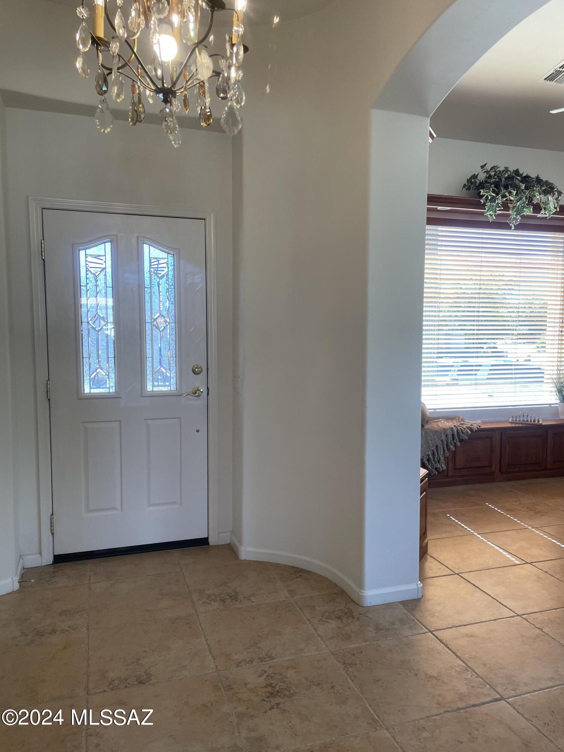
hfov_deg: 53.1
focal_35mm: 26
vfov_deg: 67.3
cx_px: 282
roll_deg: +0.7
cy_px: 376
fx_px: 565
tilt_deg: -5.2
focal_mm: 4.2
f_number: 1.6
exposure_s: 1/120
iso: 64
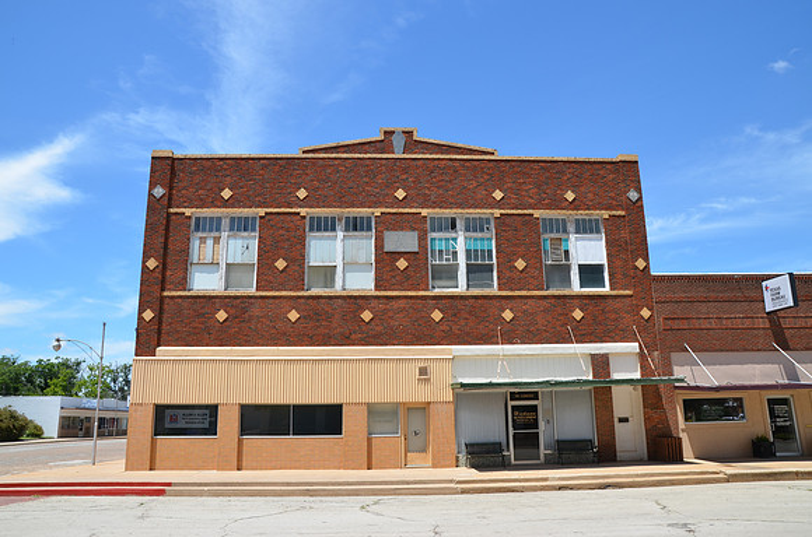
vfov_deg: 50.2
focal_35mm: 26
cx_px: 406
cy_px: 268
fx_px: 574
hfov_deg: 70.6
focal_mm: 17
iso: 125
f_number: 8
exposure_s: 1/250
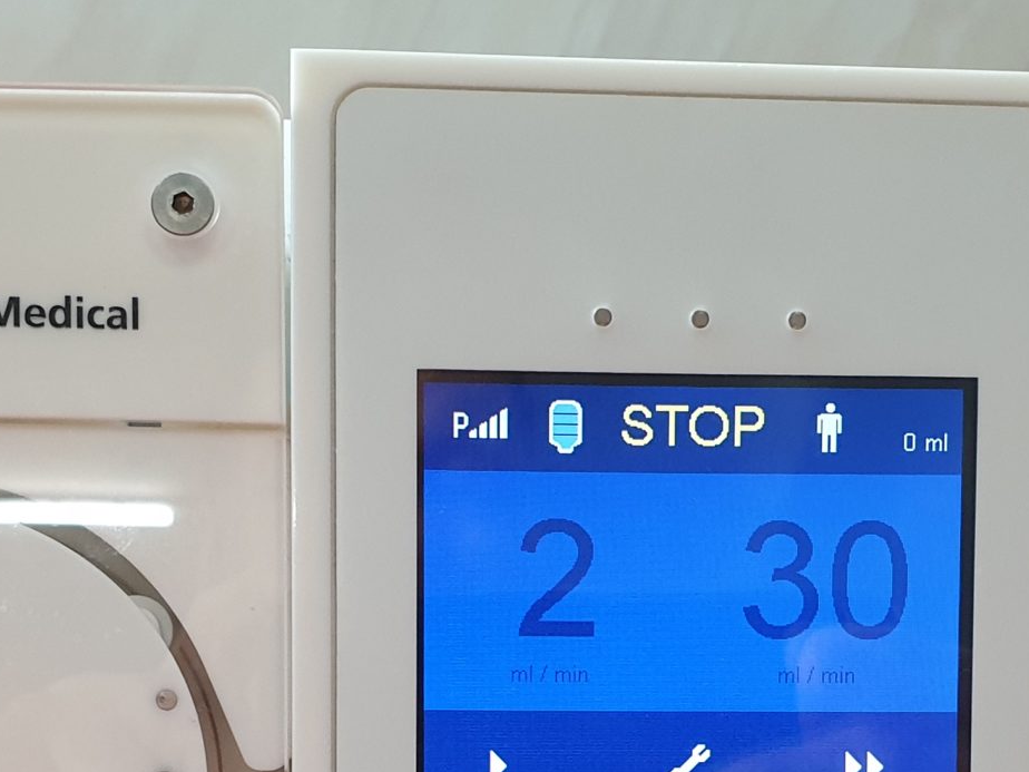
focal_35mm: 72
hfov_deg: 27.0
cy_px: 819
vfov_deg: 19.7
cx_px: 519
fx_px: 2140
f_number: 2.4
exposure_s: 1/50
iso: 320
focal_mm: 4.3
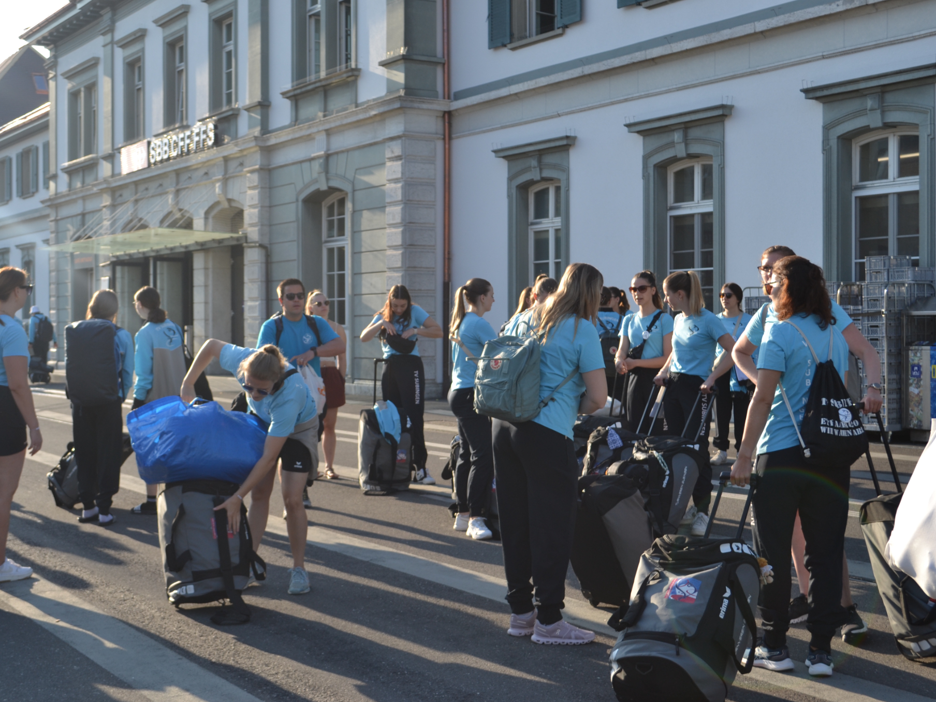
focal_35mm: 49
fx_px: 1325
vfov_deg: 29.7
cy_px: 352
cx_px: 435
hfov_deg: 38.9
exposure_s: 1/160
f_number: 6.3
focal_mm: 30
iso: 100
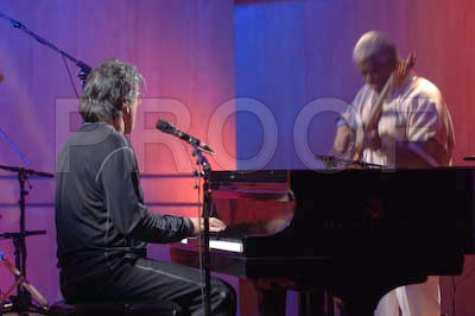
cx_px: 238
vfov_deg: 7.9
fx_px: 2294
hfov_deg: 11.8
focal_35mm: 174
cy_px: 158
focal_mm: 116
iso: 800
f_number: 2.8
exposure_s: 1/40
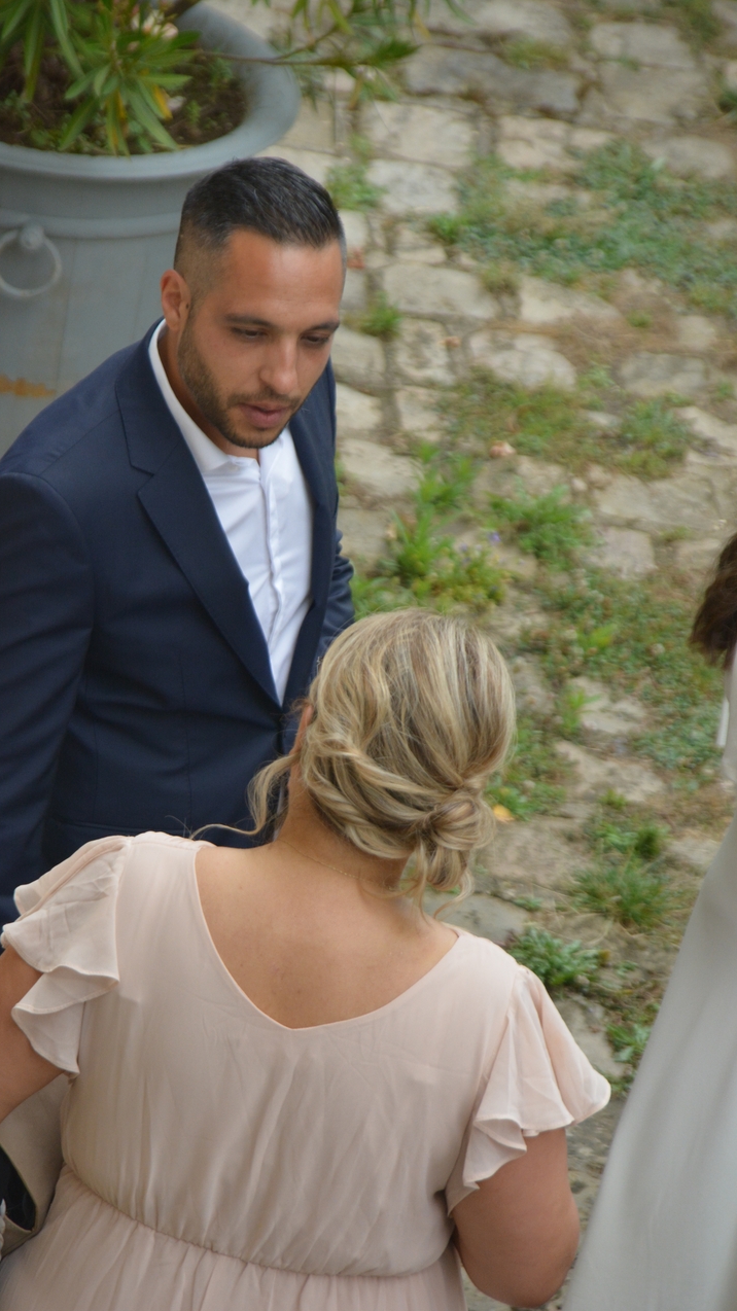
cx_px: 329
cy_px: 657
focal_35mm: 261
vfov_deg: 8.3
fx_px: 9057
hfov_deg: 4.7
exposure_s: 1/500
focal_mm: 165
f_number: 6
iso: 1100
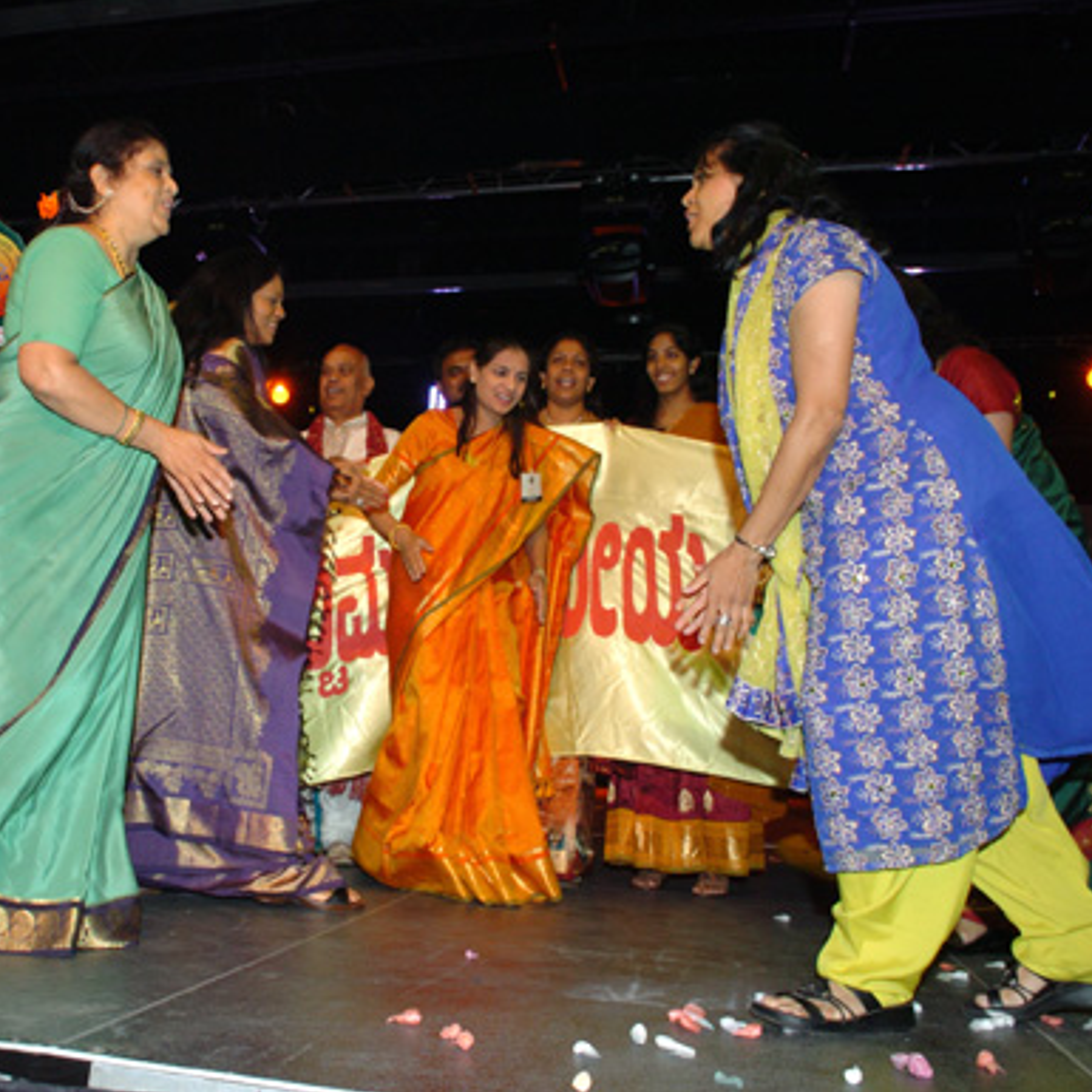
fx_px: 1201
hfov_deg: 48.1
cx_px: 363
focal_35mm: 34
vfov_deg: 48.9
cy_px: 532
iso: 400
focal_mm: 17
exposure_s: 1/200
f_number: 4.5
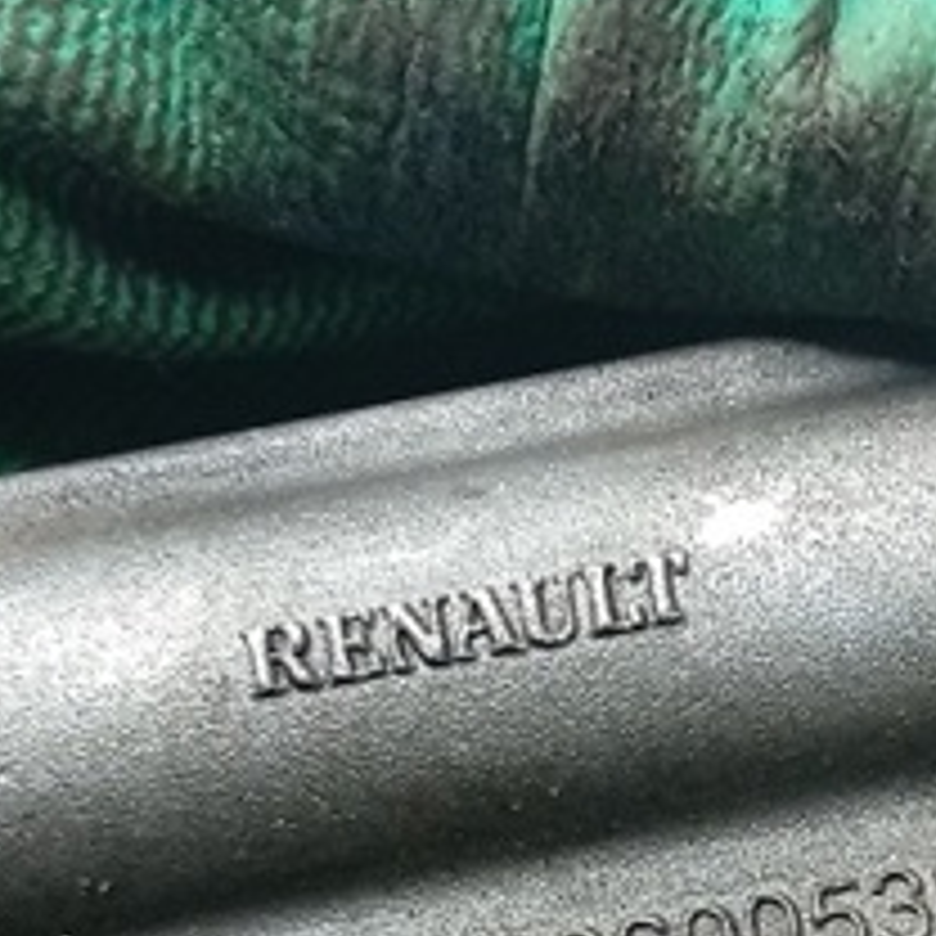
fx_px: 3243
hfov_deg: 16.4
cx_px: 646
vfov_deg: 16.0
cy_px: 1012
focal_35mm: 106
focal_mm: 3.96
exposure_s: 1/33.3
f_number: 1.8
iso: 318
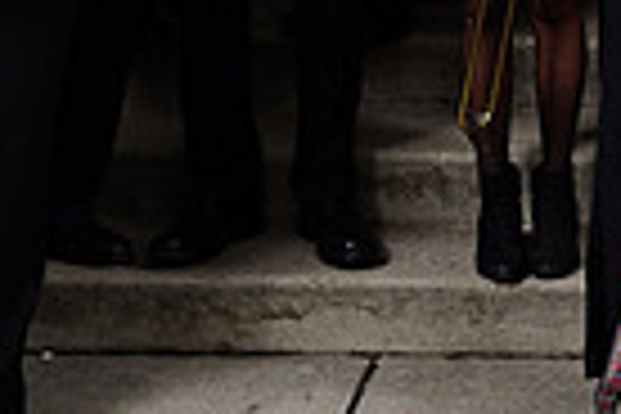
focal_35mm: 143
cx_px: 878
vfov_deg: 9.2
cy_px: -335
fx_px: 2467
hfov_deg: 13.6
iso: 100
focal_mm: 34
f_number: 7.1
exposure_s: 1/200
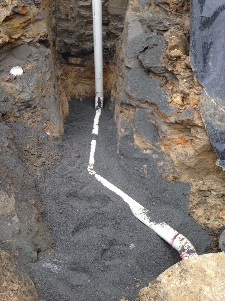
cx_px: 112
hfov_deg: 42.9
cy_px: 150
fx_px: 286
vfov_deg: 55.4
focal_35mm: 33
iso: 80
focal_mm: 4.12
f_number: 2.4
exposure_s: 1/120
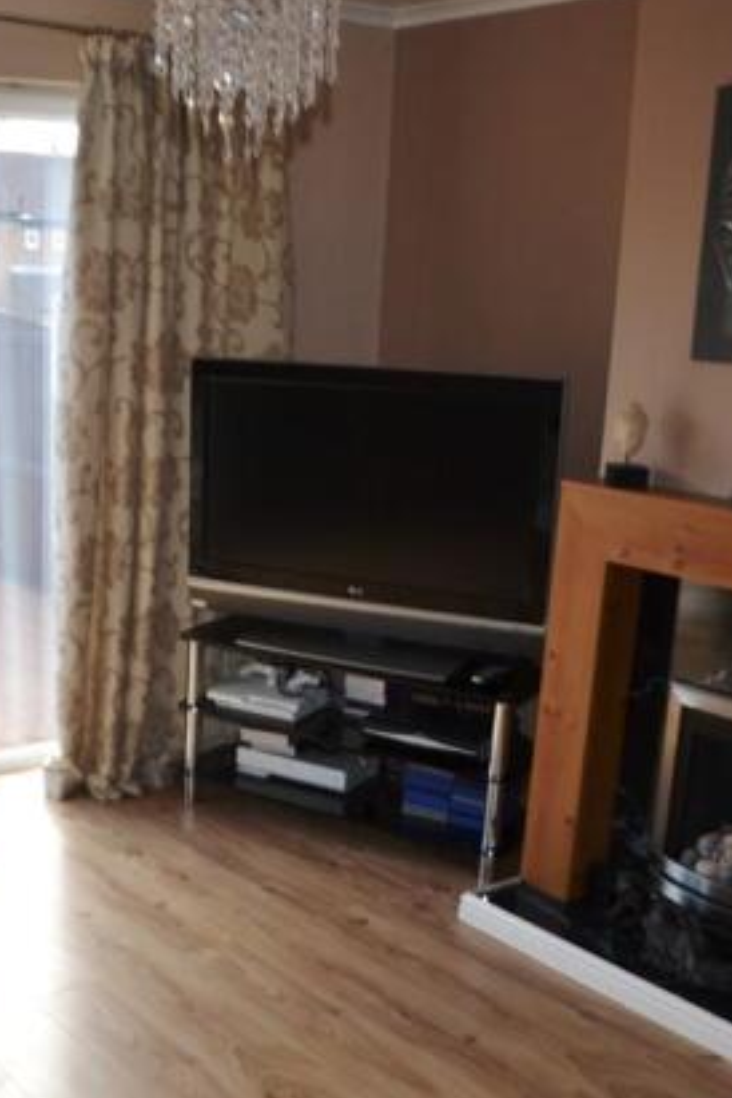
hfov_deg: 30.2
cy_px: 570
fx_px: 1311
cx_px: 111
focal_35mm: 43
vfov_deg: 45.4
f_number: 4
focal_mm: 18
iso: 220
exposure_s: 1/125
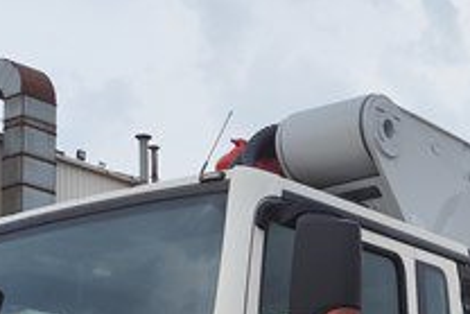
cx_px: 418
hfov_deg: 21.7
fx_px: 1202
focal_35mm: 92
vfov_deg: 13.8
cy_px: 492
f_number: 1.65
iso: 50
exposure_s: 1/164
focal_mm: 6.14
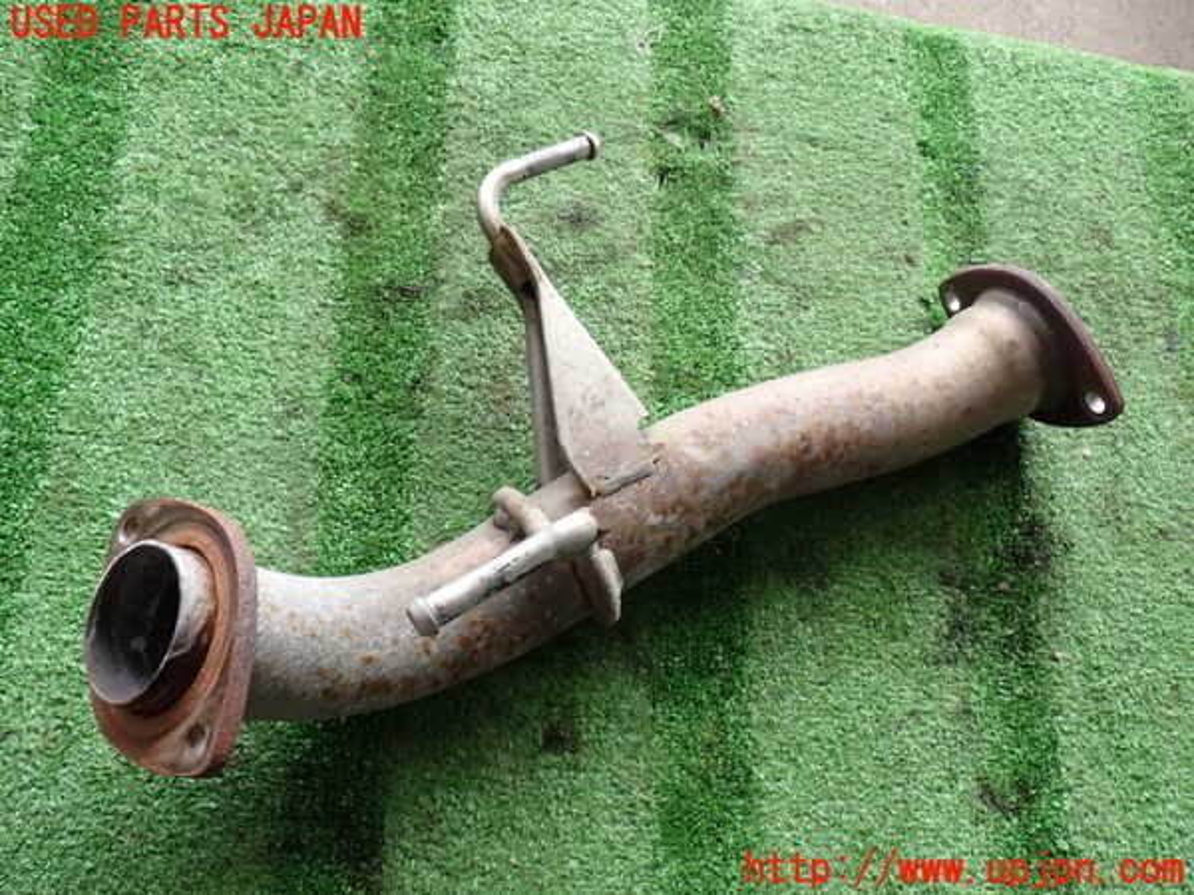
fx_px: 1242
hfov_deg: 51.4
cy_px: 448
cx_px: 597
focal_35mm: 36
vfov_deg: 39.7
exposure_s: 1/100
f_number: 2.5
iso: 100
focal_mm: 6.37
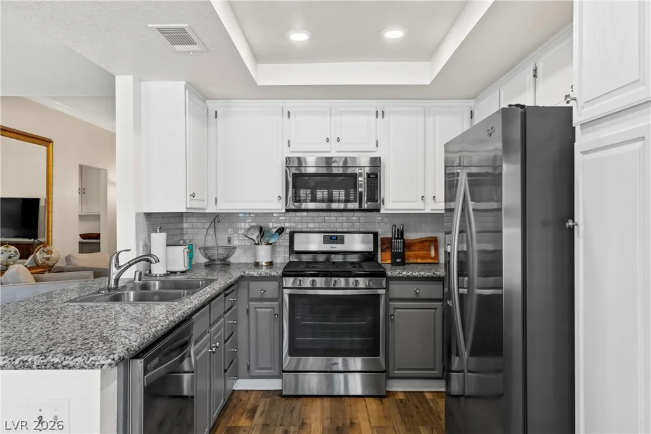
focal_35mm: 25
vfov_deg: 51.3
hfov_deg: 71.5
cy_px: 217
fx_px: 452
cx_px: 326
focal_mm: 25
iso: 400
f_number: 8
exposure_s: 1/4
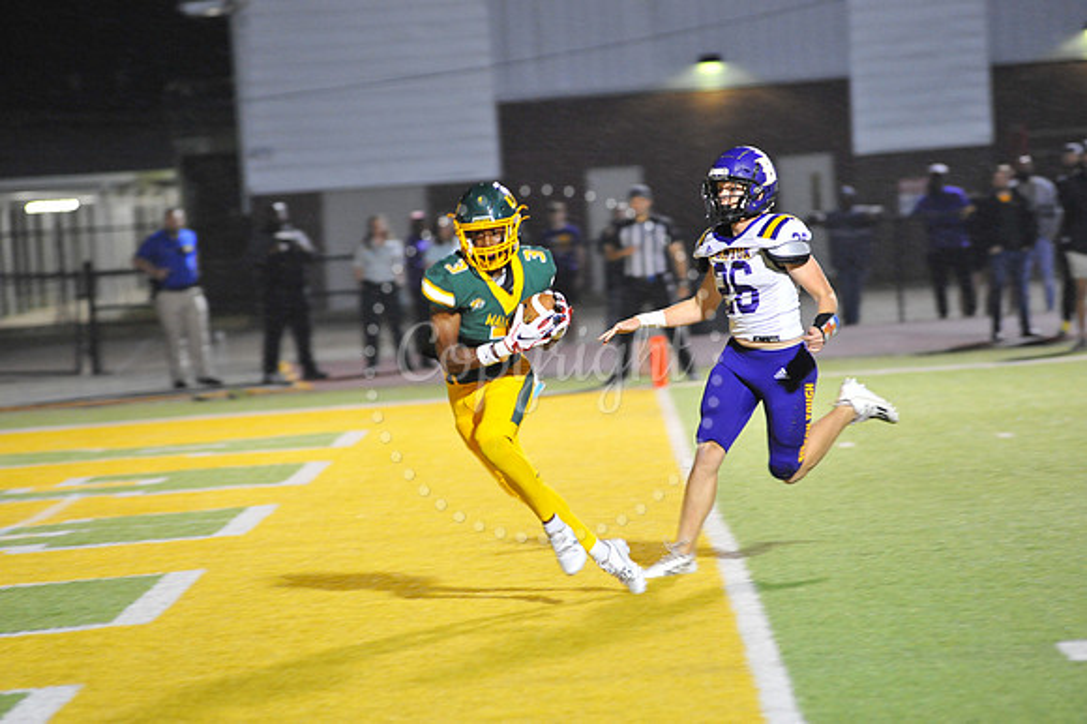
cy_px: 362
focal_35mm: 200
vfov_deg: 6.9
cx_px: 544
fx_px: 6035
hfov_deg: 10.3
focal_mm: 200
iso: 4000
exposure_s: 1/160
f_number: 4
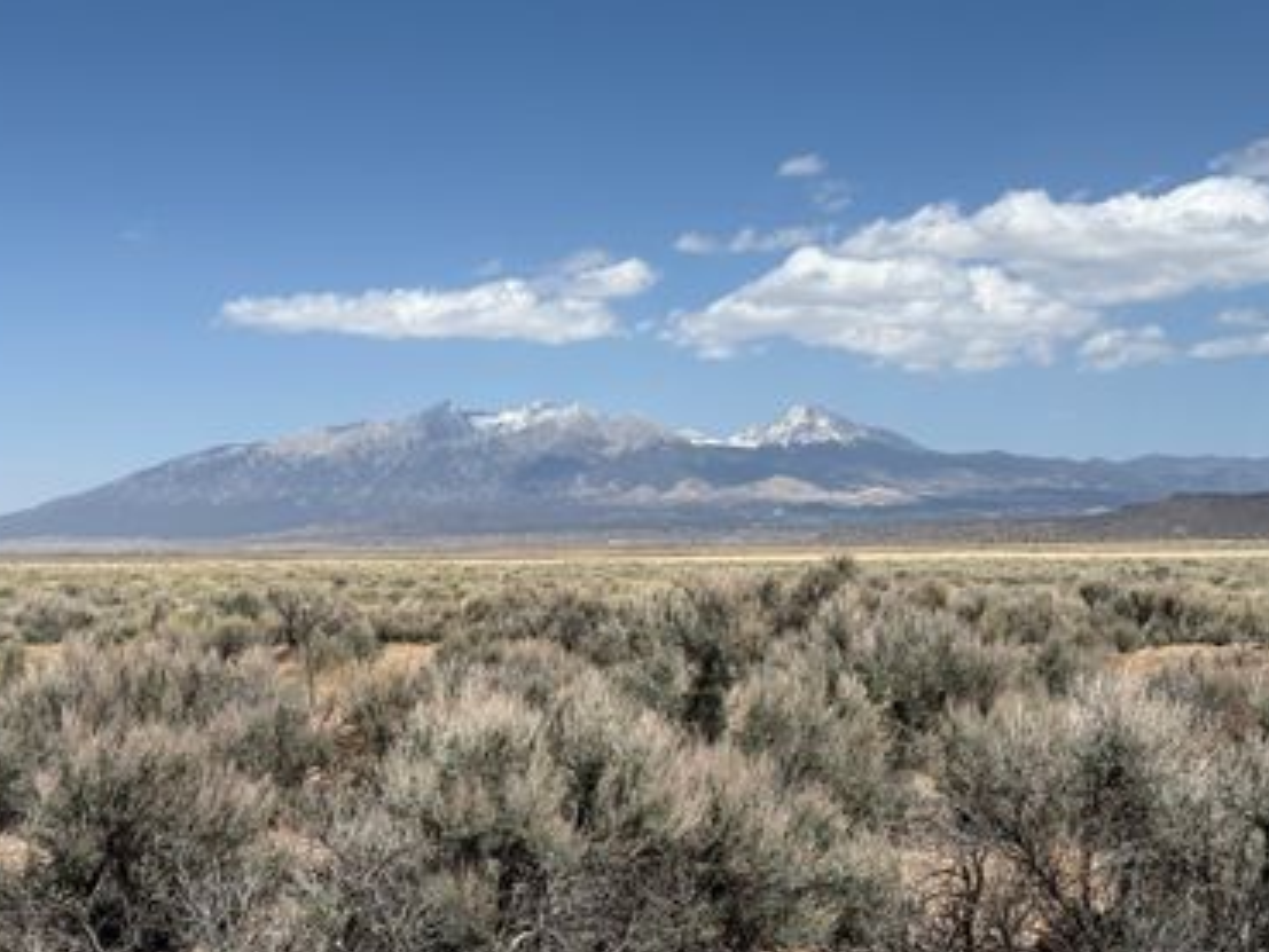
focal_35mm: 56
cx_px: 634
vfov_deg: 26.1
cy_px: 538
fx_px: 2054
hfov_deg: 34.3
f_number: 1.78
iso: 80
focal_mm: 6.76
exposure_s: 1/7143
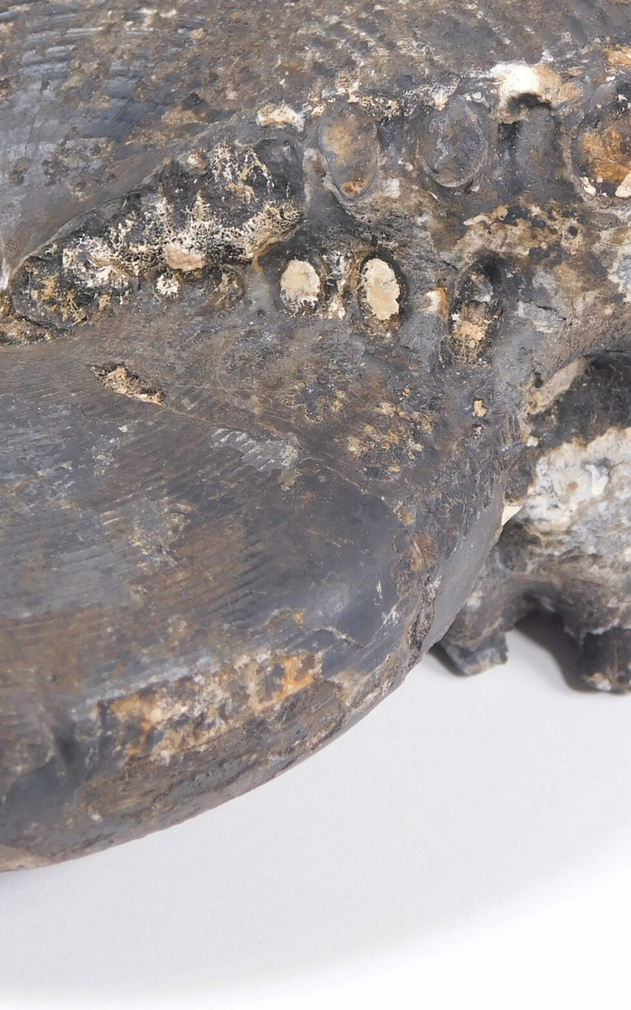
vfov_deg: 15.1
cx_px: 396
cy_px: 438
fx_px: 3797
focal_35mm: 138
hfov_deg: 9.5
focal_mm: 14.2
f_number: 4.4
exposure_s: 1/60
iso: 125
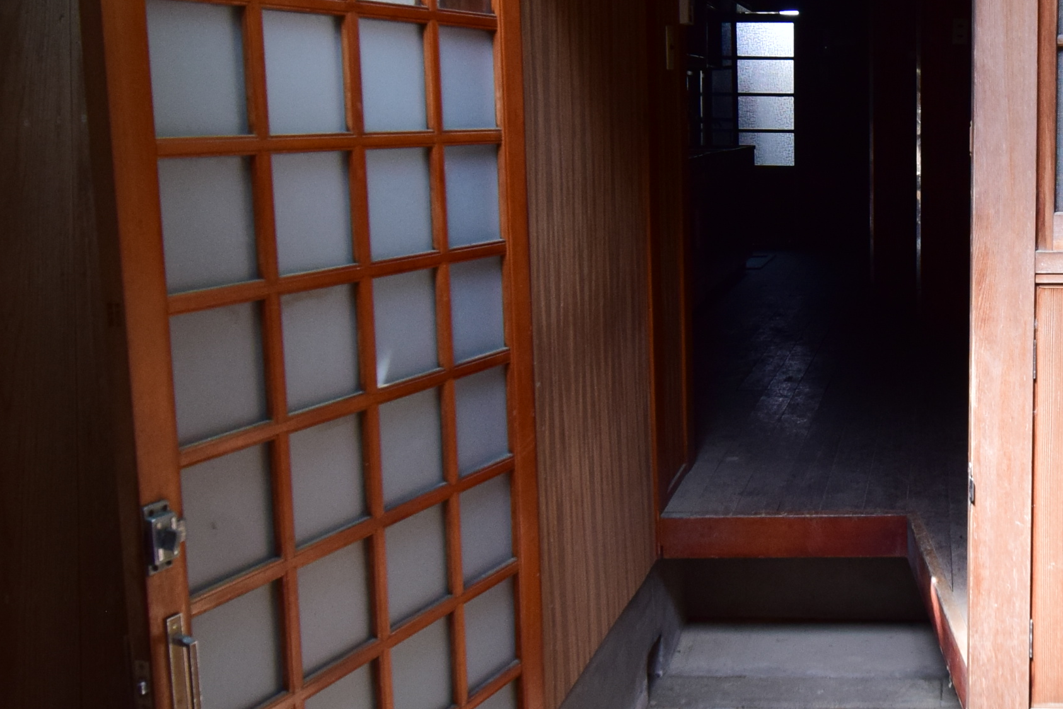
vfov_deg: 33.2
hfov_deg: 45.9
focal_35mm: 40
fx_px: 1181
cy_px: 251
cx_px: 851
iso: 400
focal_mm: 10
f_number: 6.7
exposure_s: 1/60
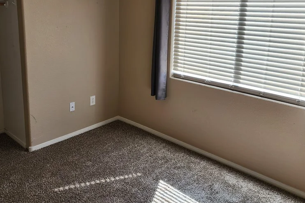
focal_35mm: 33
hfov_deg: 57.2
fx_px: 280
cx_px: 141
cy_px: 58
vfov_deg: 39.2
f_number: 1.8
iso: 64
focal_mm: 6.4
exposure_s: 1/180
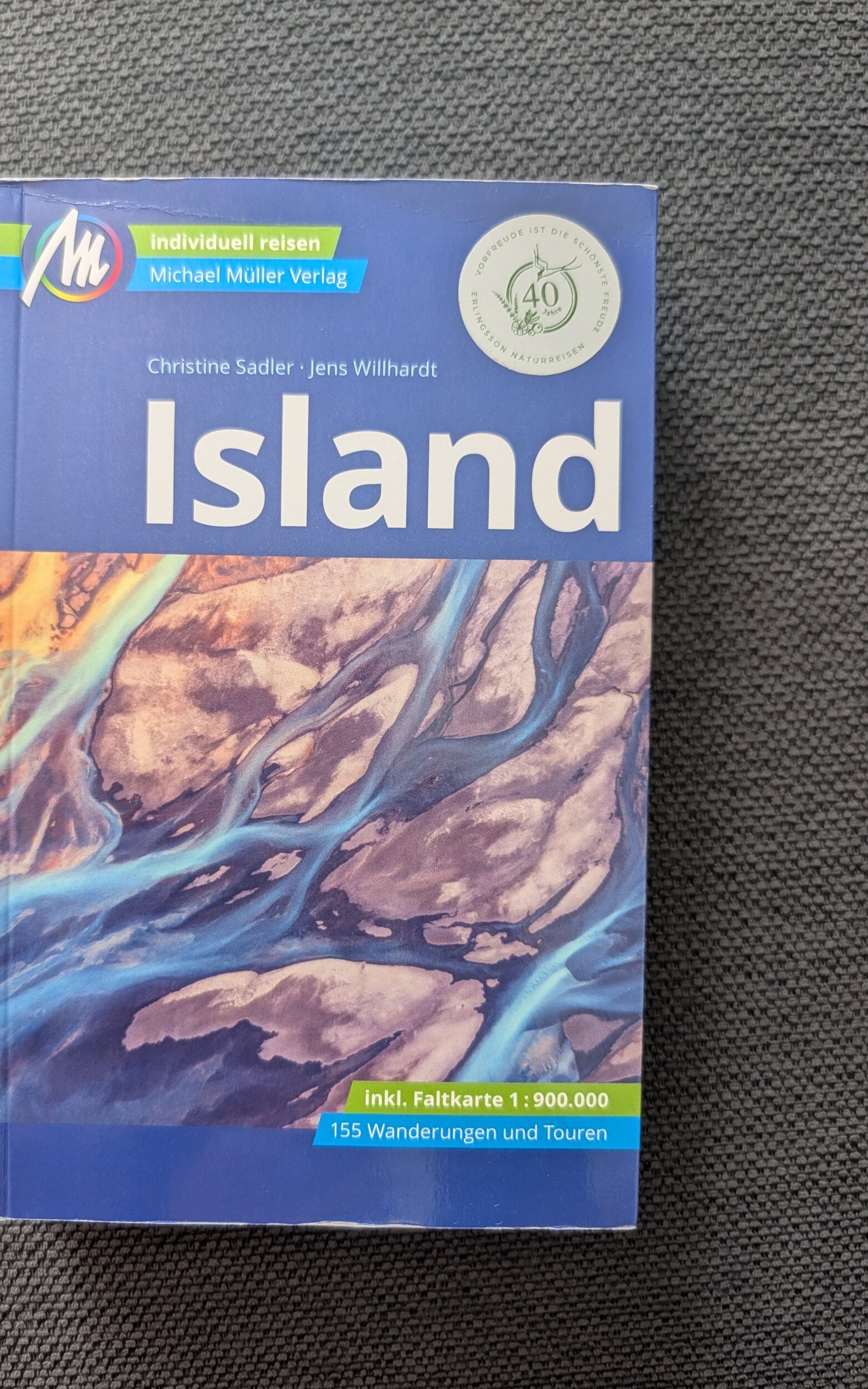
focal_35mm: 26
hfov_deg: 47.2
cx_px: 335
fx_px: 984
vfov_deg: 70.4
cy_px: 700
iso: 181
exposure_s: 1/124
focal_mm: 6.9
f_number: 1.68
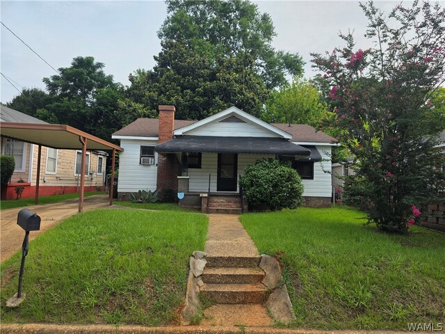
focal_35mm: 23
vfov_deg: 58.9
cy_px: 167
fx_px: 296
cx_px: 222
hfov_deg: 73.9
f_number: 1.7
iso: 80
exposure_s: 1/4237
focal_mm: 6.3
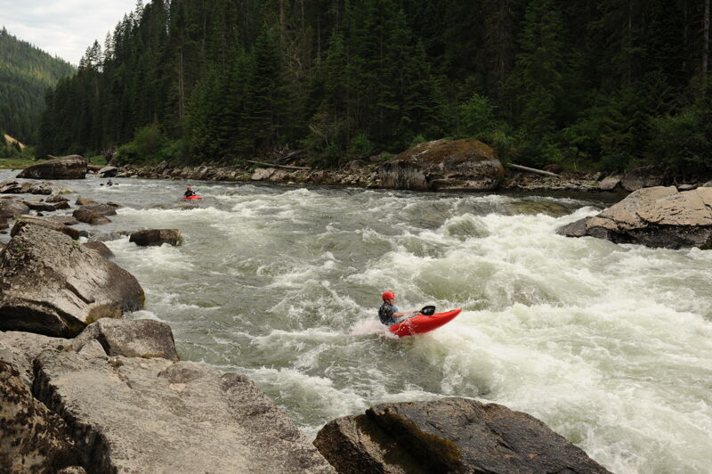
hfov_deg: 54.5
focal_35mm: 35
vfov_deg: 37.8
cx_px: 356
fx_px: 692
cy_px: 237
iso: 200
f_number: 5.6
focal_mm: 35
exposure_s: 1/500
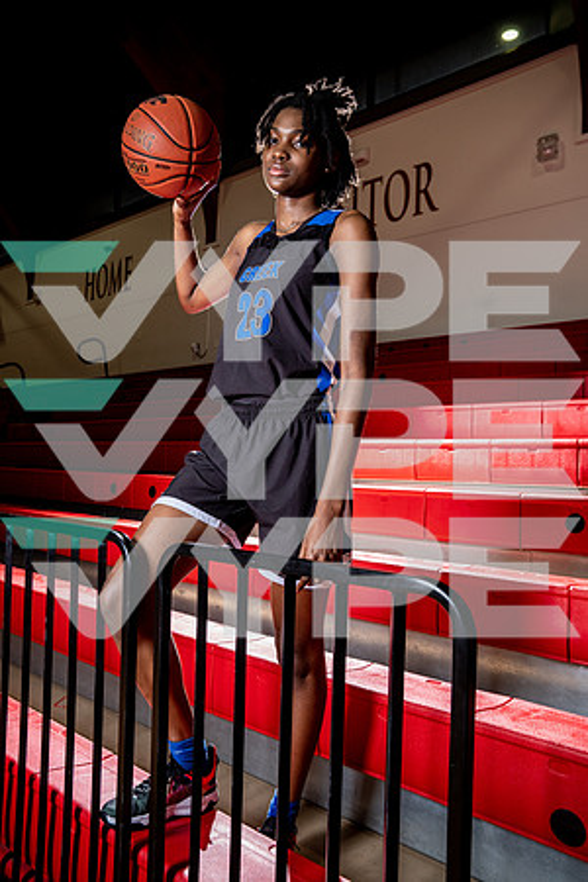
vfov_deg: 63.7
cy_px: 441
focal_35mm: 29
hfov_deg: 45.0
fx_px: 710
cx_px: 294
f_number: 6.3
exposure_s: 1/250
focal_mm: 29
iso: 320
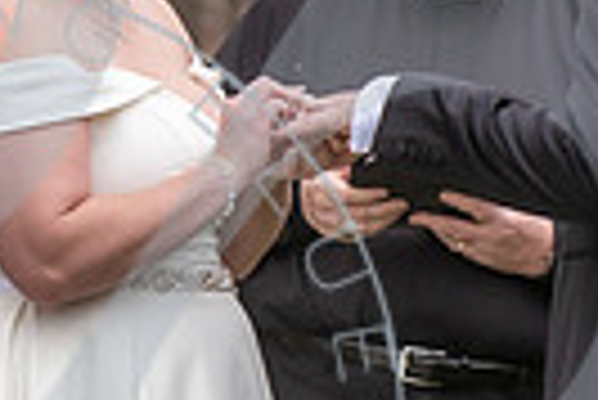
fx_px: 14534
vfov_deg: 1.6
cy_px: 56
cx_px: 166
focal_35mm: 874
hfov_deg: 2.4
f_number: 2.8
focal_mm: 200
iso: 640
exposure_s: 1/640
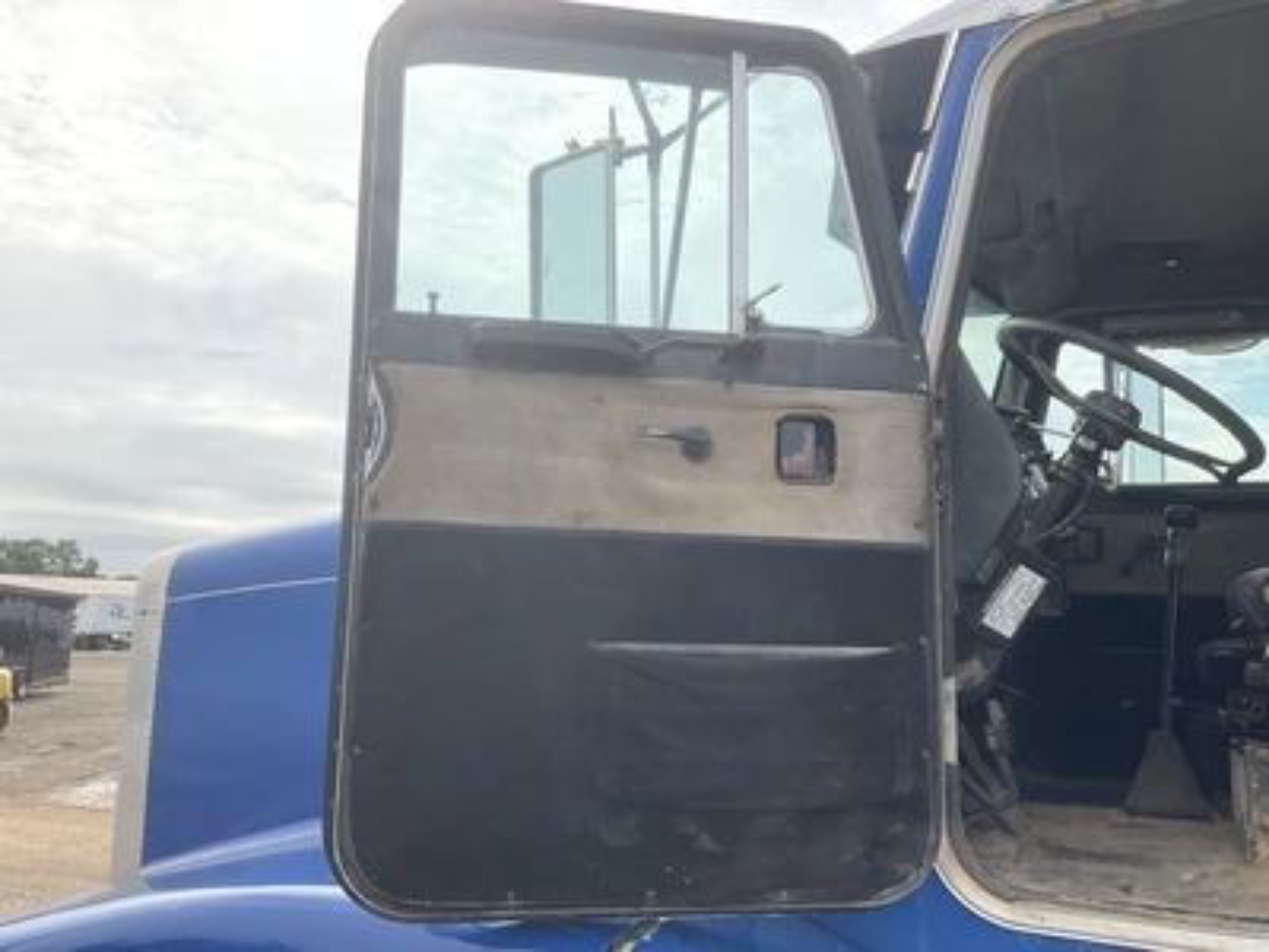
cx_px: 634
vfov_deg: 48.2
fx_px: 1063
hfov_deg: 61.7
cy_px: 476
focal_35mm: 29
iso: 25
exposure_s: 1/2058
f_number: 1.8
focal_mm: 3
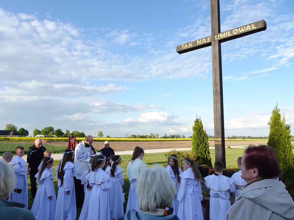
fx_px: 204
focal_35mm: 24
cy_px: 110
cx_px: 147
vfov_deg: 56.8
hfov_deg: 71.6
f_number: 3.5
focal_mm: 4.25
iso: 80
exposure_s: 1/320
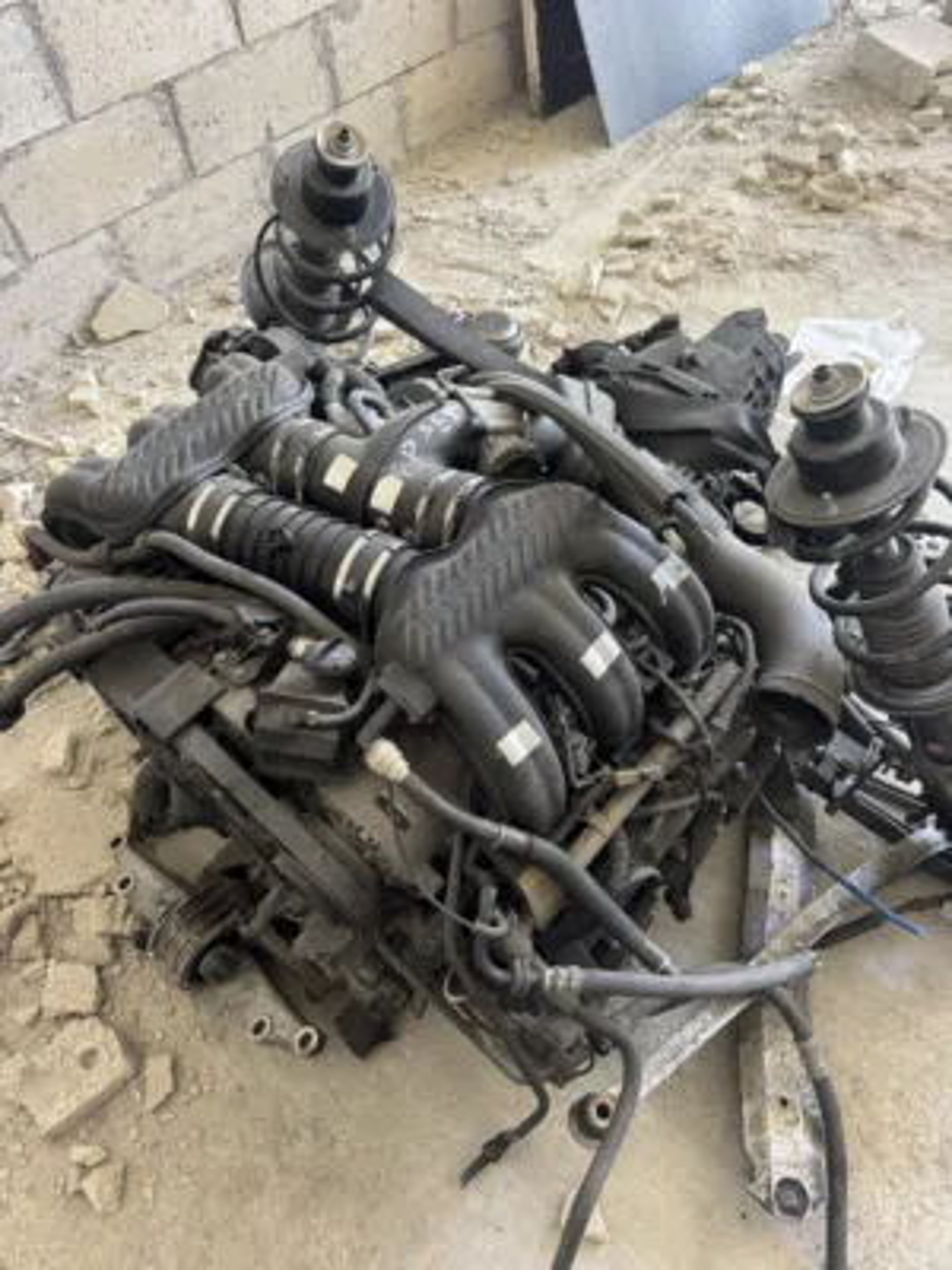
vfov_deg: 71.6
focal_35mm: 24
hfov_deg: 56.8
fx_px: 880
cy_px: 635
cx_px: 476
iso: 320
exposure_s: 1/60
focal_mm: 6.76
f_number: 1.78
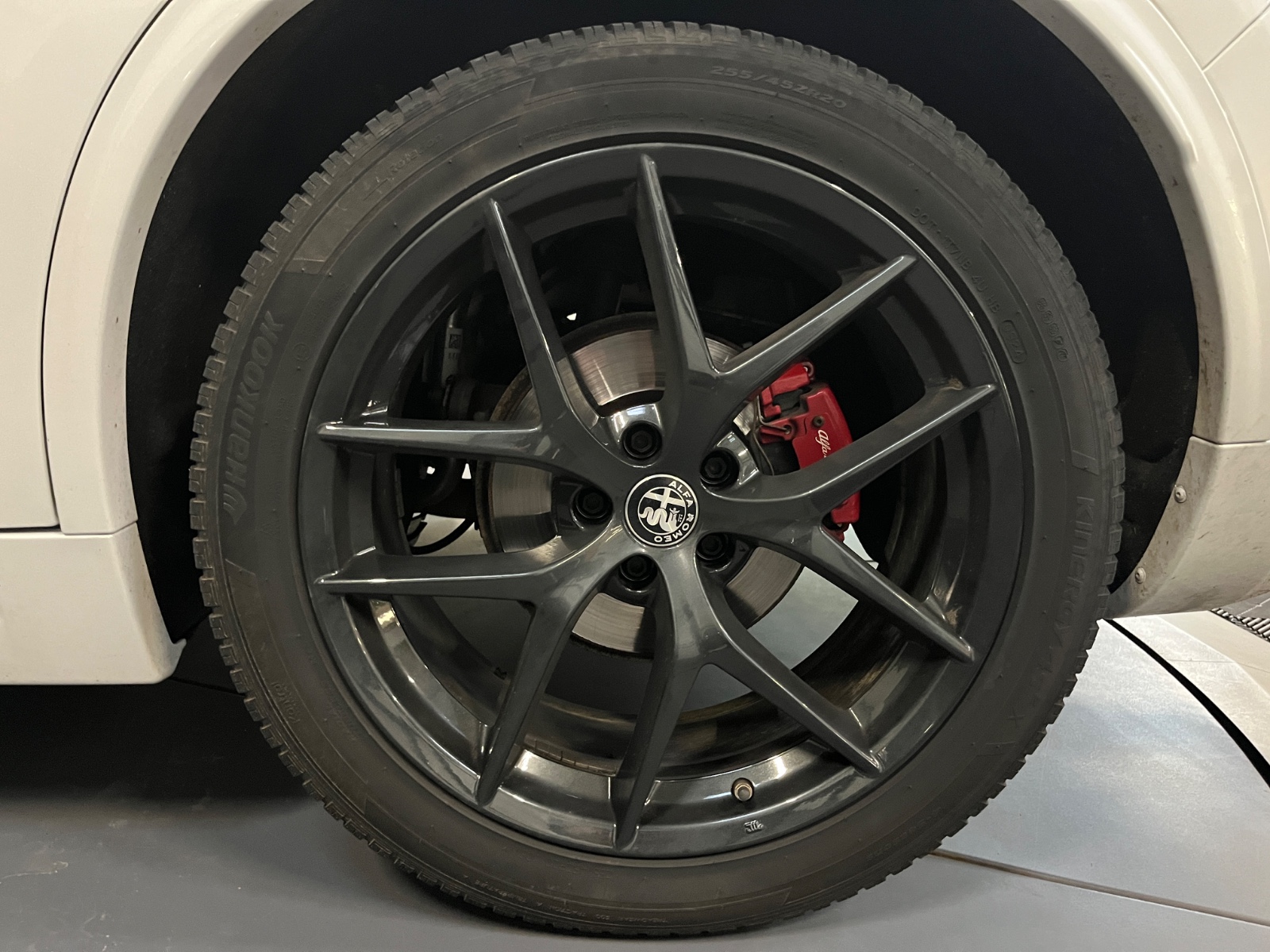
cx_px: 635
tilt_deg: -10.2
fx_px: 954
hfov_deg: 67.3
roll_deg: -0.3
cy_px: 476
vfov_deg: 53.1
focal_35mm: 26
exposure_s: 1/25
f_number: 1.6
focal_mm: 5.1
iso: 640
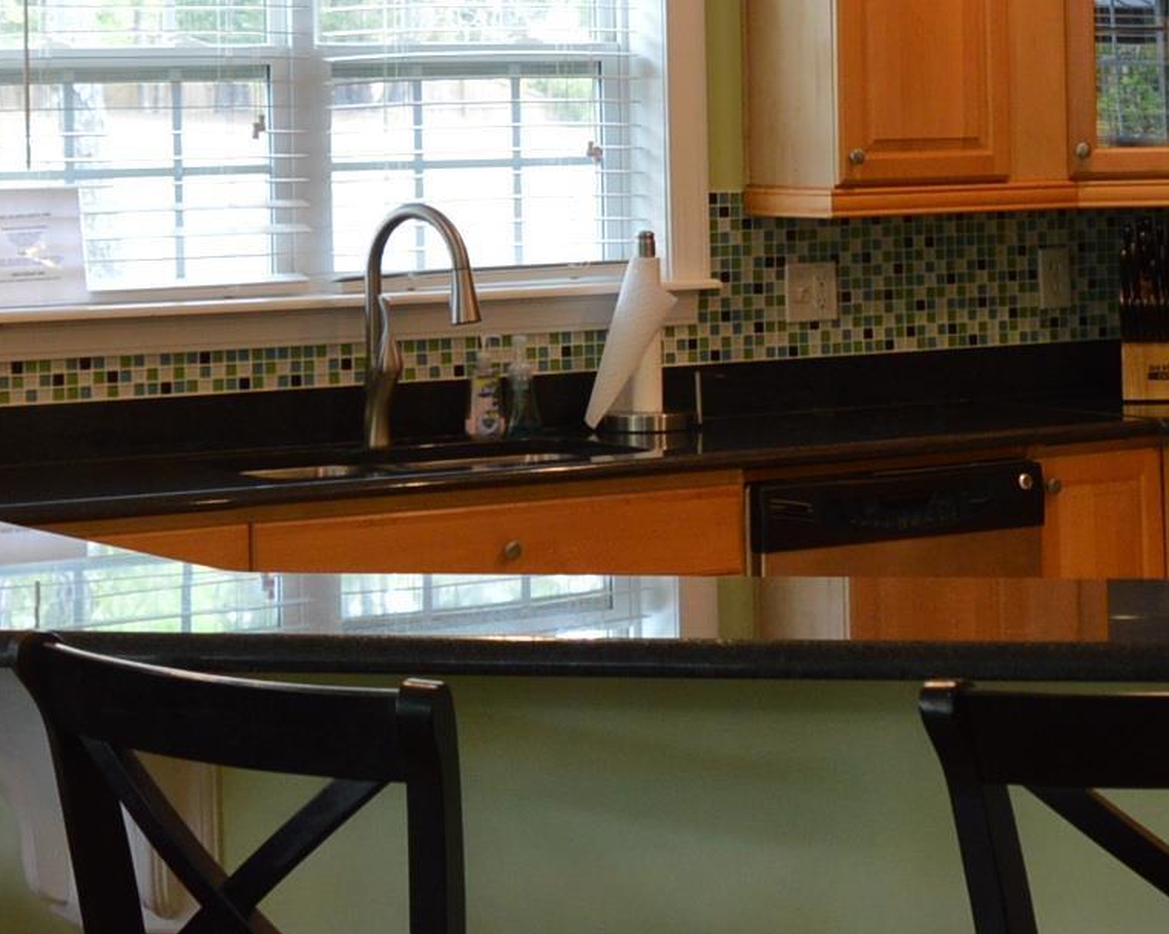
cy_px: -12
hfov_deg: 19.1
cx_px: 776
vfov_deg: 15.1
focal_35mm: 100
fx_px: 3458
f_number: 3.5
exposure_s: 1/60
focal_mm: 18
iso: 400
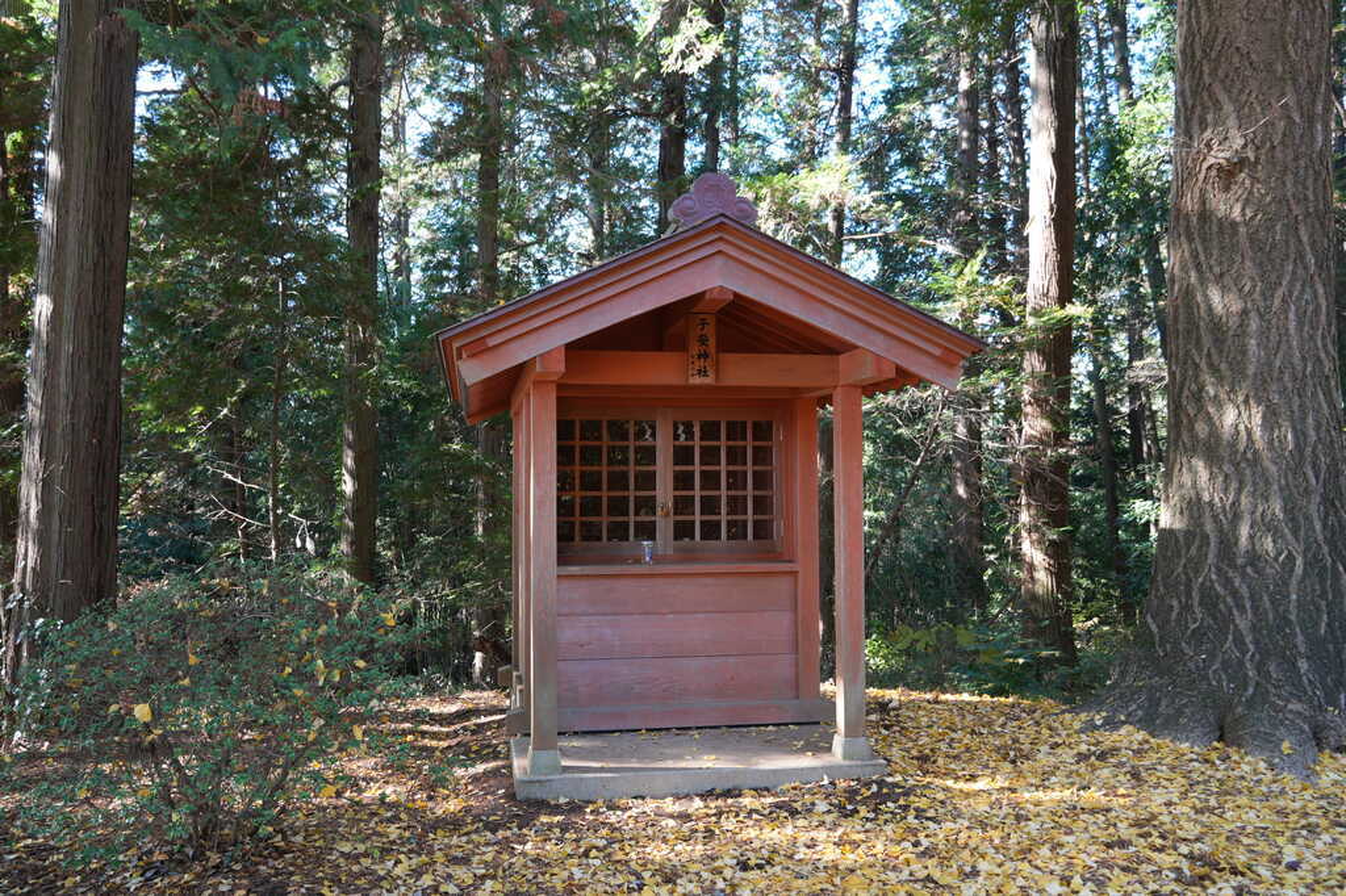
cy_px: 448
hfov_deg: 61.9
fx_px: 1121
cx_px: 673
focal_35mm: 30
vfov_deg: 43.6
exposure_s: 1/40
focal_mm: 20
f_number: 4
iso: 200
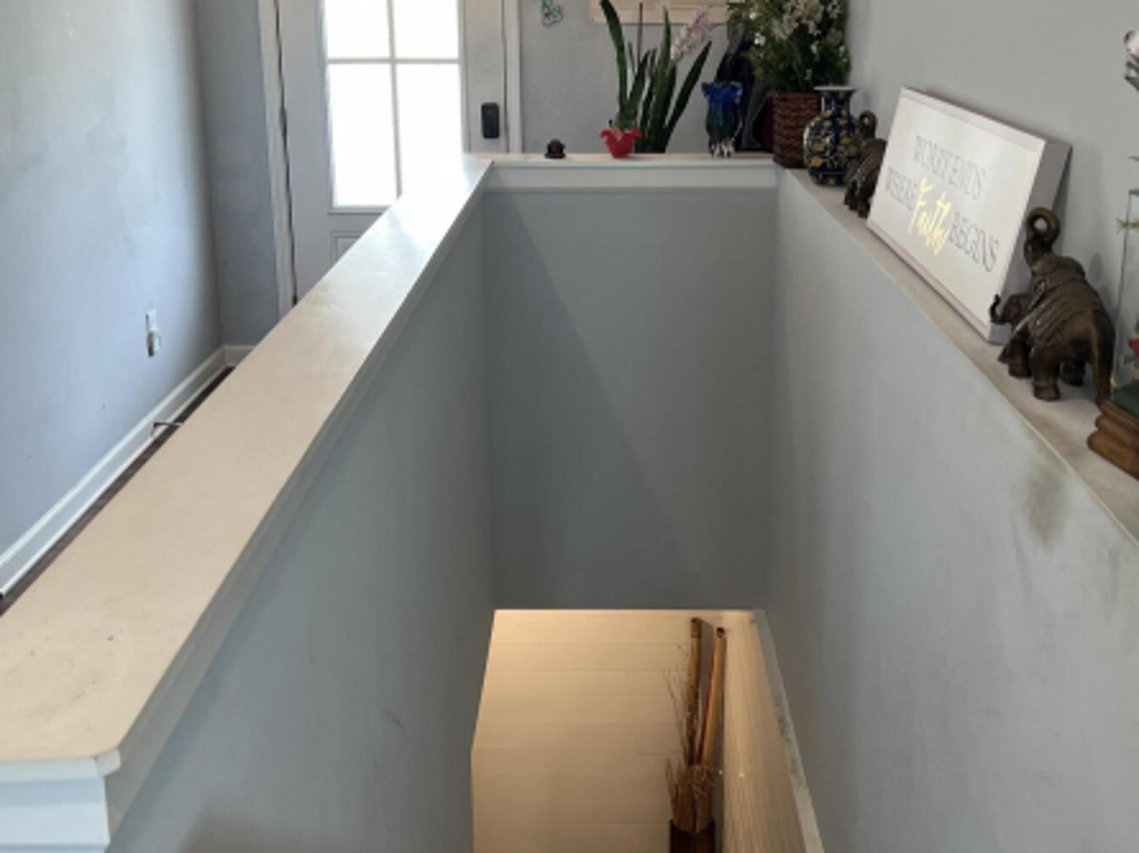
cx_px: 604
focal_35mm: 39
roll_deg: -0.4
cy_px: 291
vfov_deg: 36.4
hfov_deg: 47.9
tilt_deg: -14.0
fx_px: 1282
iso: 100
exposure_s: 1/120
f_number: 1.5
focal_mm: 5.7
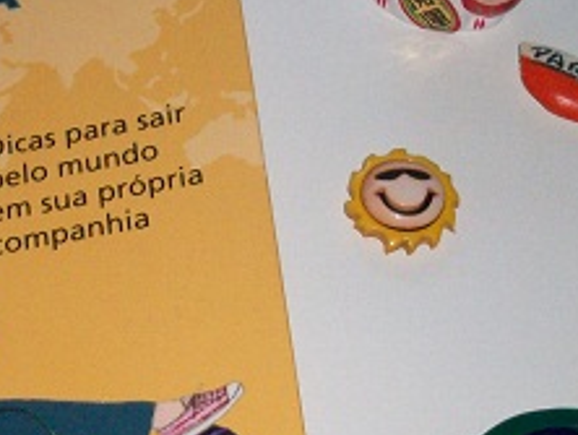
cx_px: 211
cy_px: 326
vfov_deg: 14.8
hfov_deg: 19.6
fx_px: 1672
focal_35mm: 100
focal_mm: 6.2
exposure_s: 1/45
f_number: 2.8
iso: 160
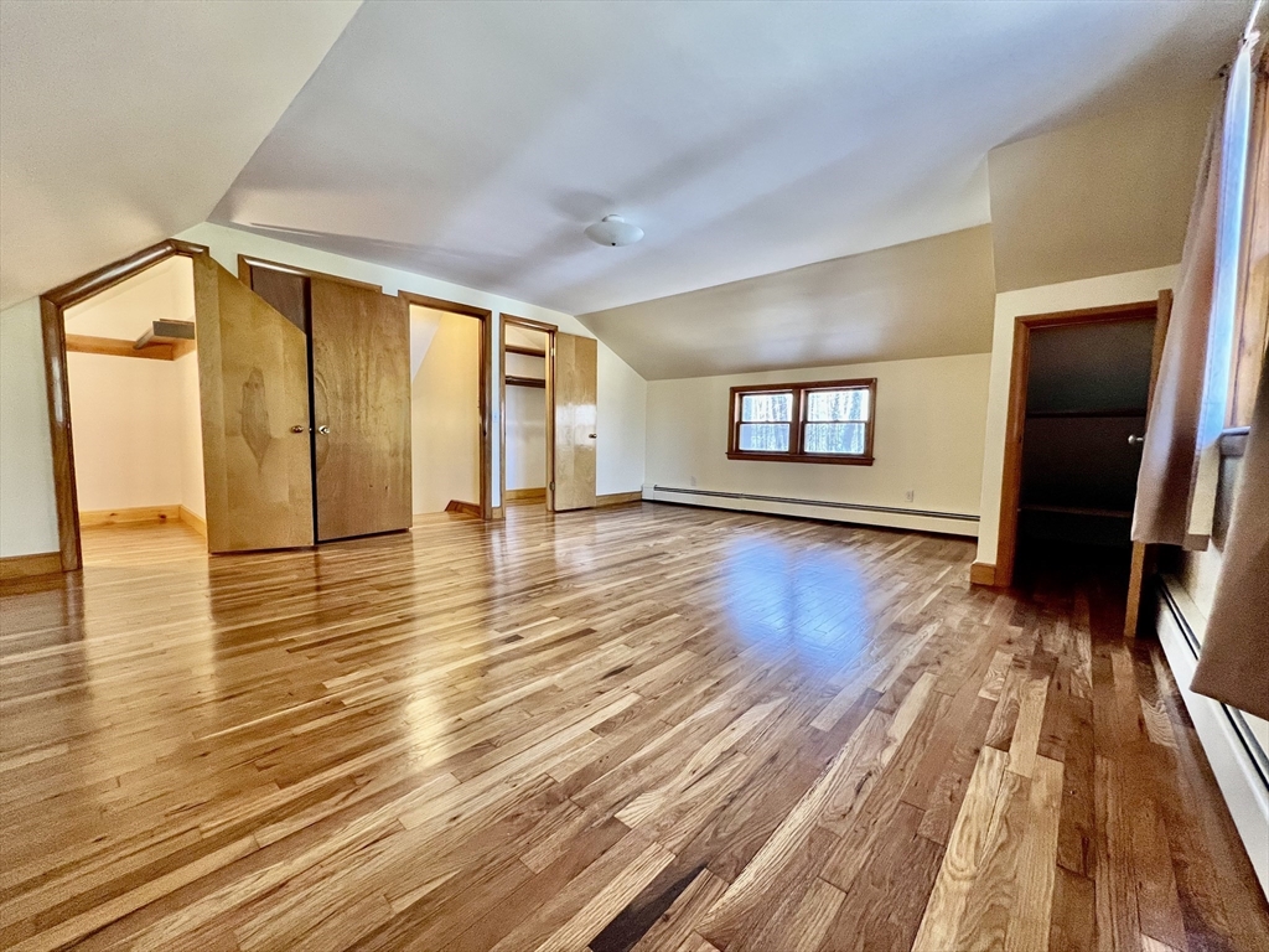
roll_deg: -0.6
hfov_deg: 106.2
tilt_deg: -4.4
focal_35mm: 13
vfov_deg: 89.9
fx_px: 477
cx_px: 634
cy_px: 476
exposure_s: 1/60
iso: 320
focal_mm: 1.57
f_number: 1.8
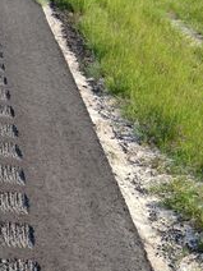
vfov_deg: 24.6
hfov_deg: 18.1
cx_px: -29
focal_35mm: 78
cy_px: 220
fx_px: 610
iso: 50
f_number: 2.4
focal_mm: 4.13
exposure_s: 1/1043
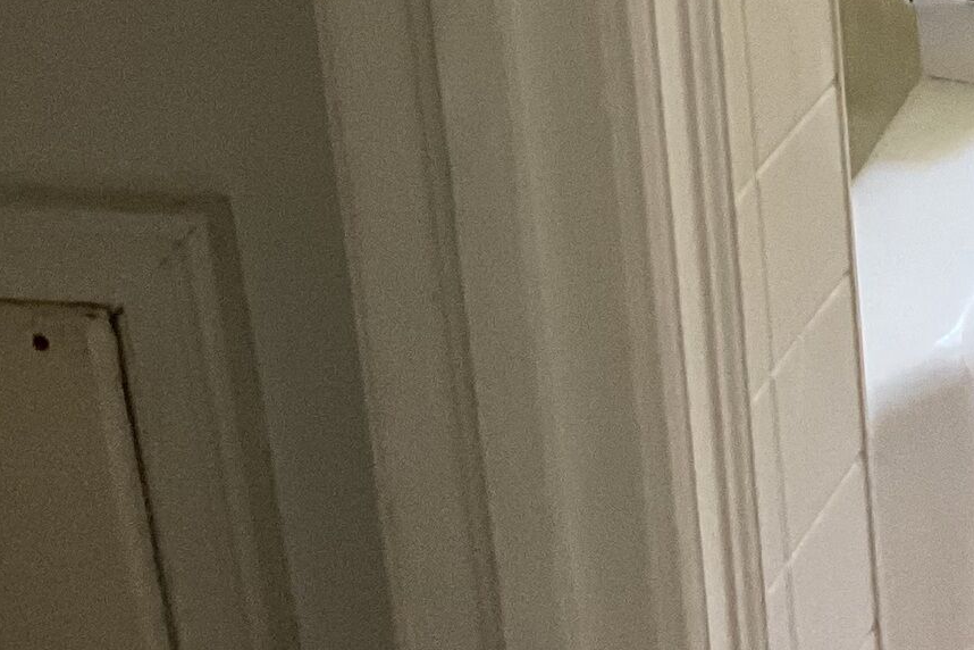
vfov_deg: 12.1
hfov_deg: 16.6
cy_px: -323
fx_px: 2922
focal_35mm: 108
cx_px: 1595
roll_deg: -1.3
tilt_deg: -17.9
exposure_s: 1/60
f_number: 1.8
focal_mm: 3
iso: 200
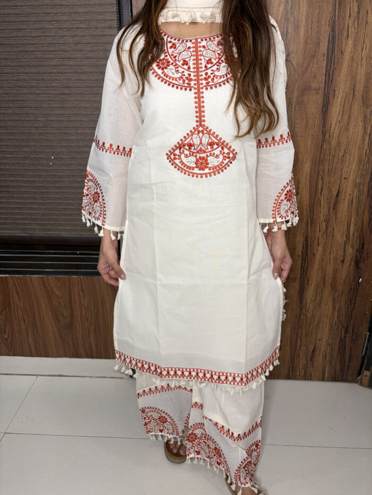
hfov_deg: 53.1
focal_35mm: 26
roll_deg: +0.7
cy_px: 248
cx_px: 186
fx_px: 372
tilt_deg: -23.6
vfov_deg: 67.3
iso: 64
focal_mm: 5.96
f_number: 1.6
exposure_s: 1/50
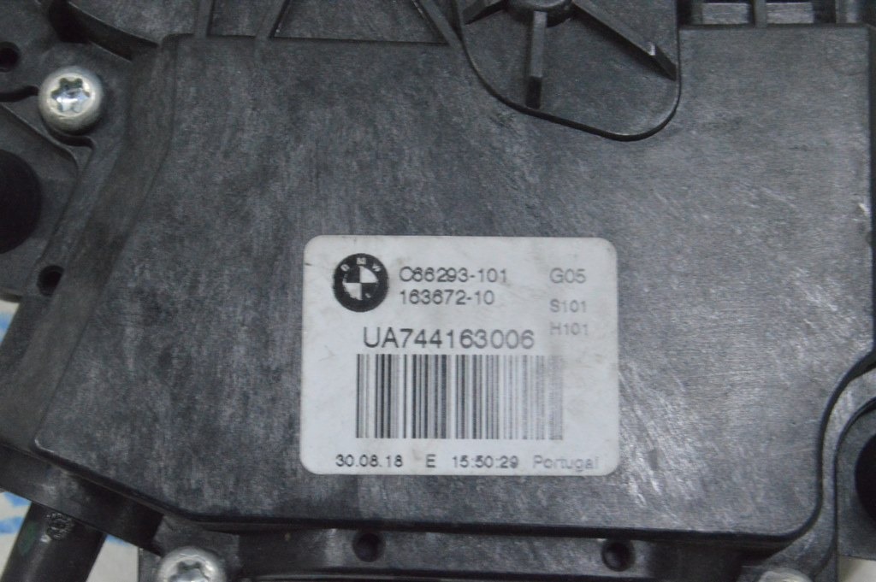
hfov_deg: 24.6
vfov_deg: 16.5
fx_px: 2006
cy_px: 291
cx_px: 438
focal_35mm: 82
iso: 6400
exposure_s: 1/20
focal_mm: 55
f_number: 20
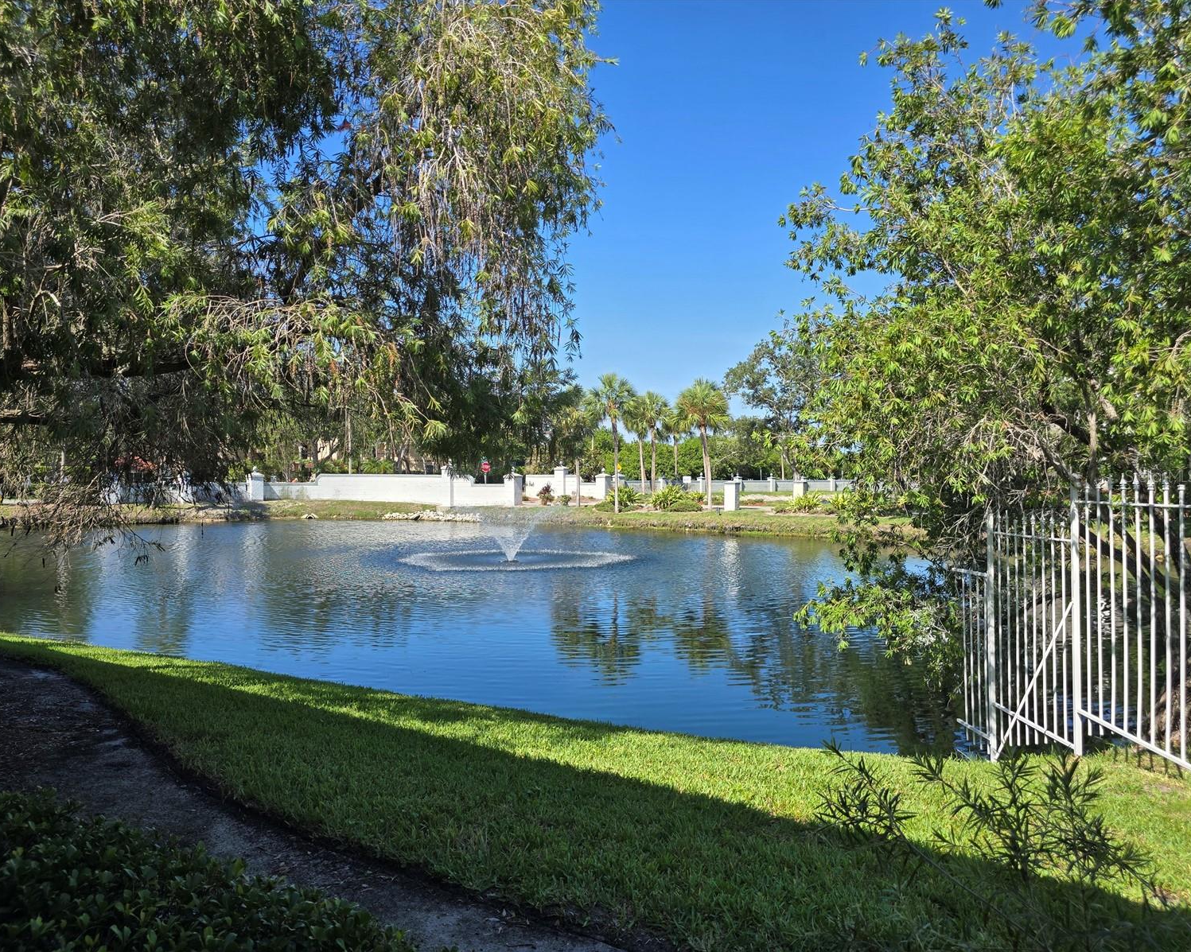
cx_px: 563
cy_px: 476
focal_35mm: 24
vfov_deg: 58.8
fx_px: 846
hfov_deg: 70.2
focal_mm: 6.3
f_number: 1.7
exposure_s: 1/480
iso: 12
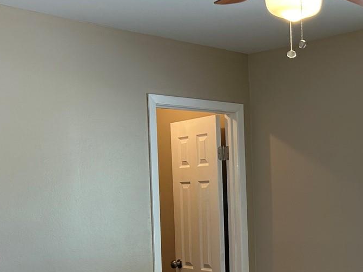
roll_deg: +1.9
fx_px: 650
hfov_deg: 29.8
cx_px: 330
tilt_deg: -1.7
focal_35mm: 62
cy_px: 222
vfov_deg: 23.3
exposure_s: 1/120
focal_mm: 5.7
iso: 64
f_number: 1.5
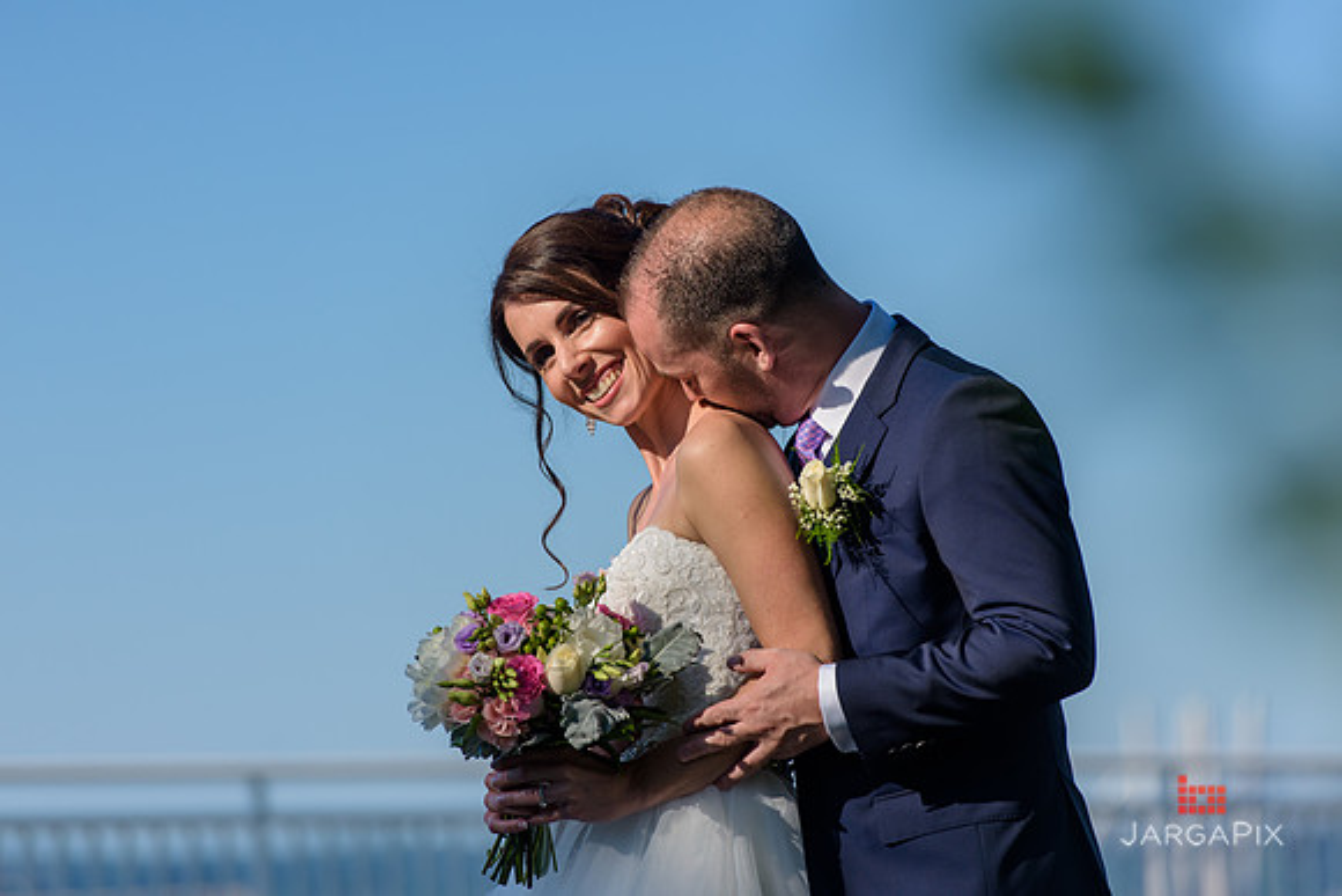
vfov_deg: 7.0
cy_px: 448
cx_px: 671
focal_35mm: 195
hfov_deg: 10.5
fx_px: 7271
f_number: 4
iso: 200
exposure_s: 1/2500
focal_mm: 195
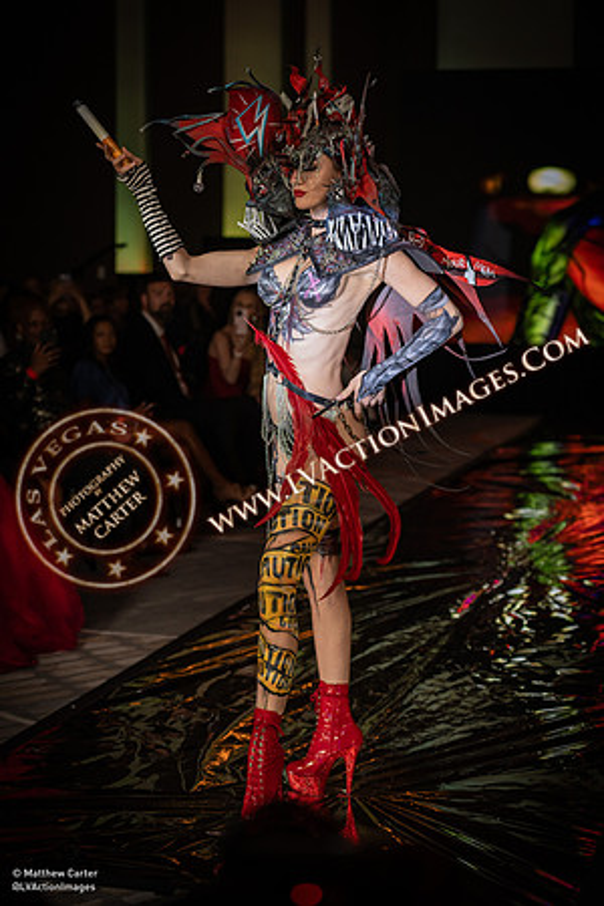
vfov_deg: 28.8
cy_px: 453
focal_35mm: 70
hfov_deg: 19.5
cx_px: 302
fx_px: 1762
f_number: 2.8
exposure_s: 1/500
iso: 1250
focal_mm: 70
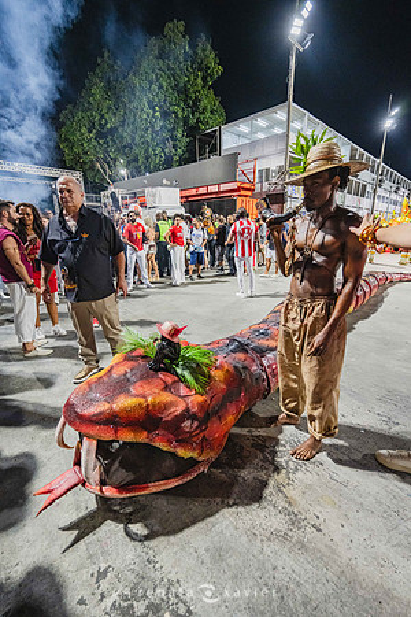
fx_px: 265
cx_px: 206
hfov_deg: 75.5
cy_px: 308
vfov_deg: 98.5
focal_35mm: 16
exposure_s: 1/400
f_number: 4
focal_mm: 15.5
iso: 1600
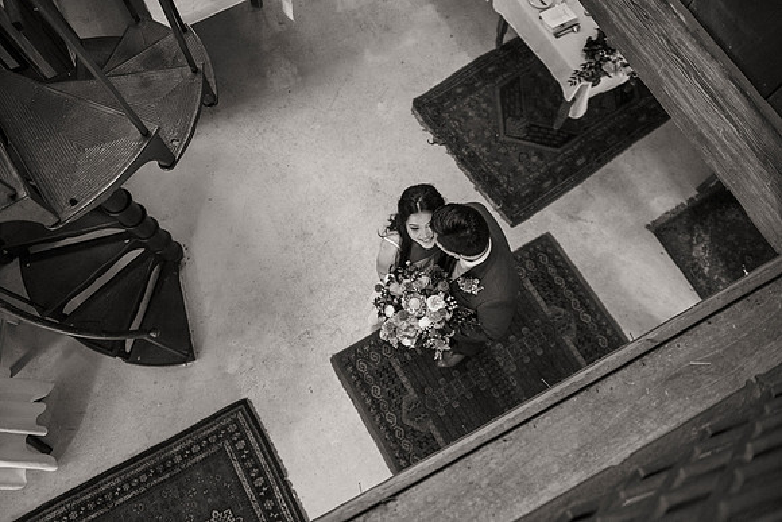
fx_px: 565
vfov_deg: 49.6
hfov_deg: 69.4
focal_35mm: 26
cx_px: 391
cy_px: 261
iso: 2500
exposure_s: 1/160
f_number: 2.8
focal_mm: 26
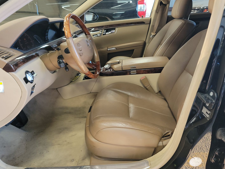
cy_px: 76
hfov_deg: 65.2
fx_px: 176
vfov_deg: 51.3
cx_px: 122
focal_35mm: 27
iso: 395
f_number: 1.8
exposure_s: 1/59
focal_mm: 6.7
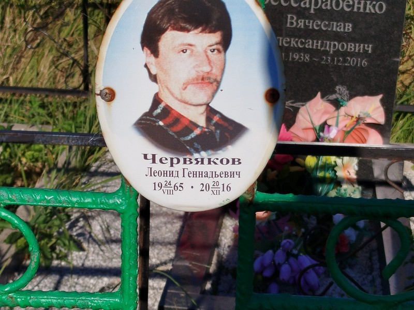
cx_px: 207
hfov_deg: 58.4
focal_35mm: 31
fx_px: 371
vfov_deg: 45.4
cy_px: 155
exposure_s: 1/1500
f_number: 1.7
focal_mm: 5.31
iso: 50
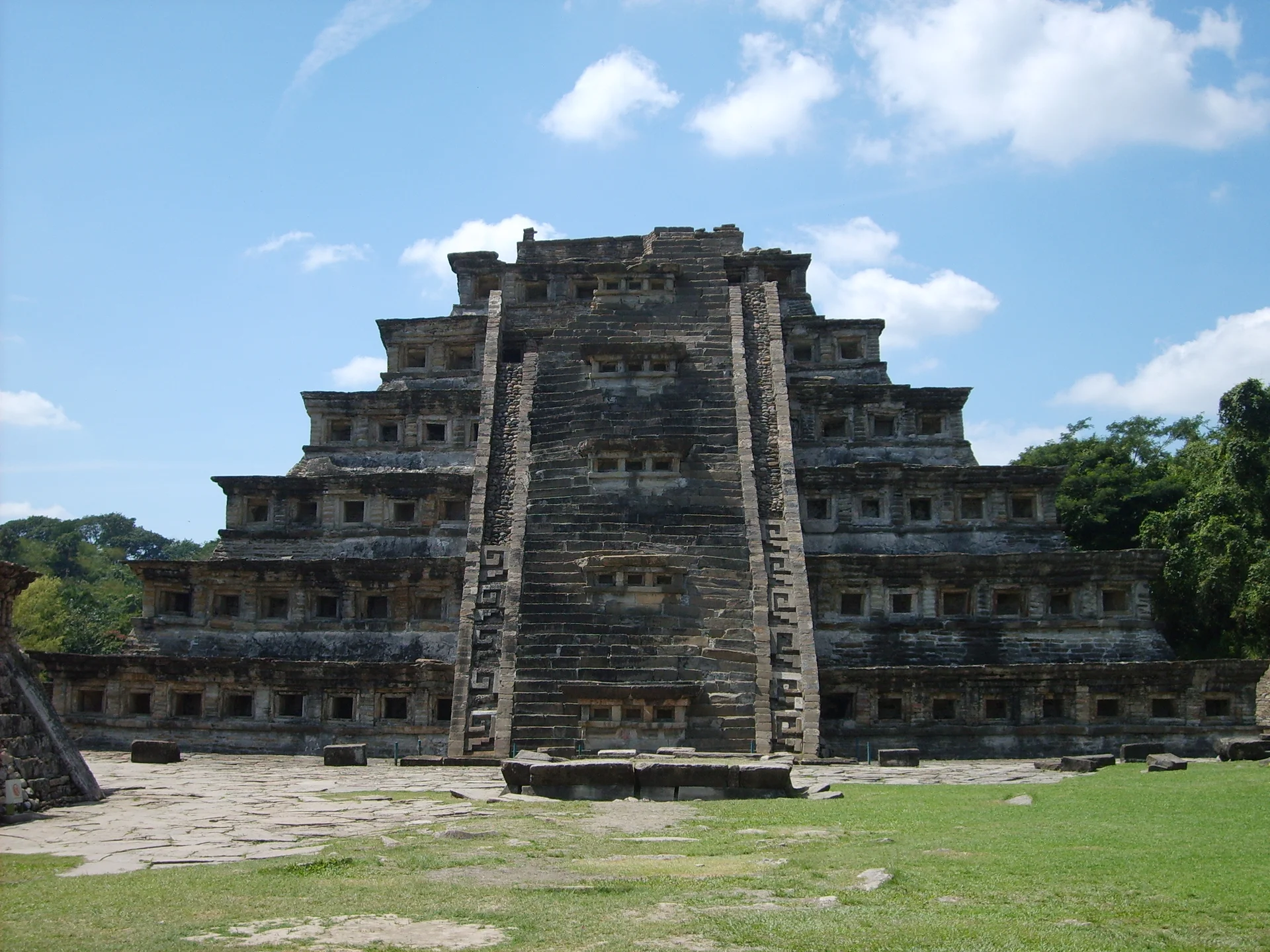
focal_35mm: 43
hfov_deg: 43.9
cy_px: 476
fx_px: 1578
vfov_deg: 33.6
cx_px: 635
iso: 50
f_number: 7.7
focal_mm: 7.2
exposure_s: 1/180
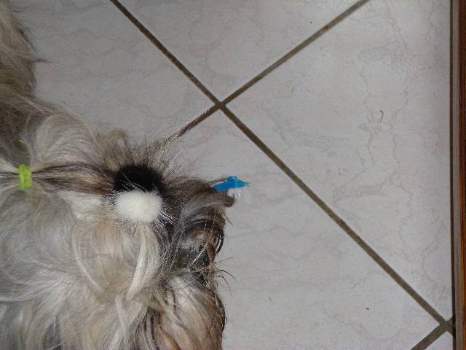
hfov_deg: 25.0
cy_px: 175
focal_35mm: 78
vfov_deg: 18.9
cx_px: 233
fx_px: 1050
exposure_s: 1/125
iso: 250
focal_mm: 13.9
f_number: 4.9
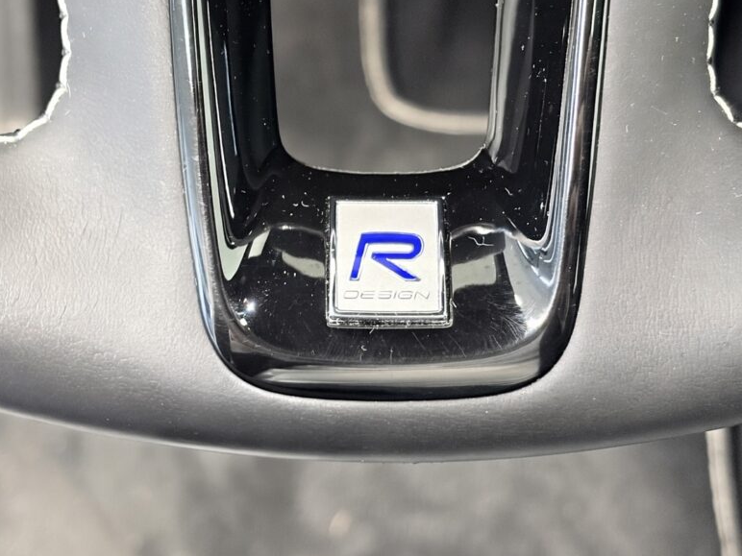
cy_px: 226
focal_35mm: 69
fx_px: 1479
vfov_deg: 21.3
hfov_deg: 28.2
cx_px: 381
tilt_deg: -48.6
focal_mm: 5.96
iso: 400
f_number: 1.6
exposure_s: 1/20
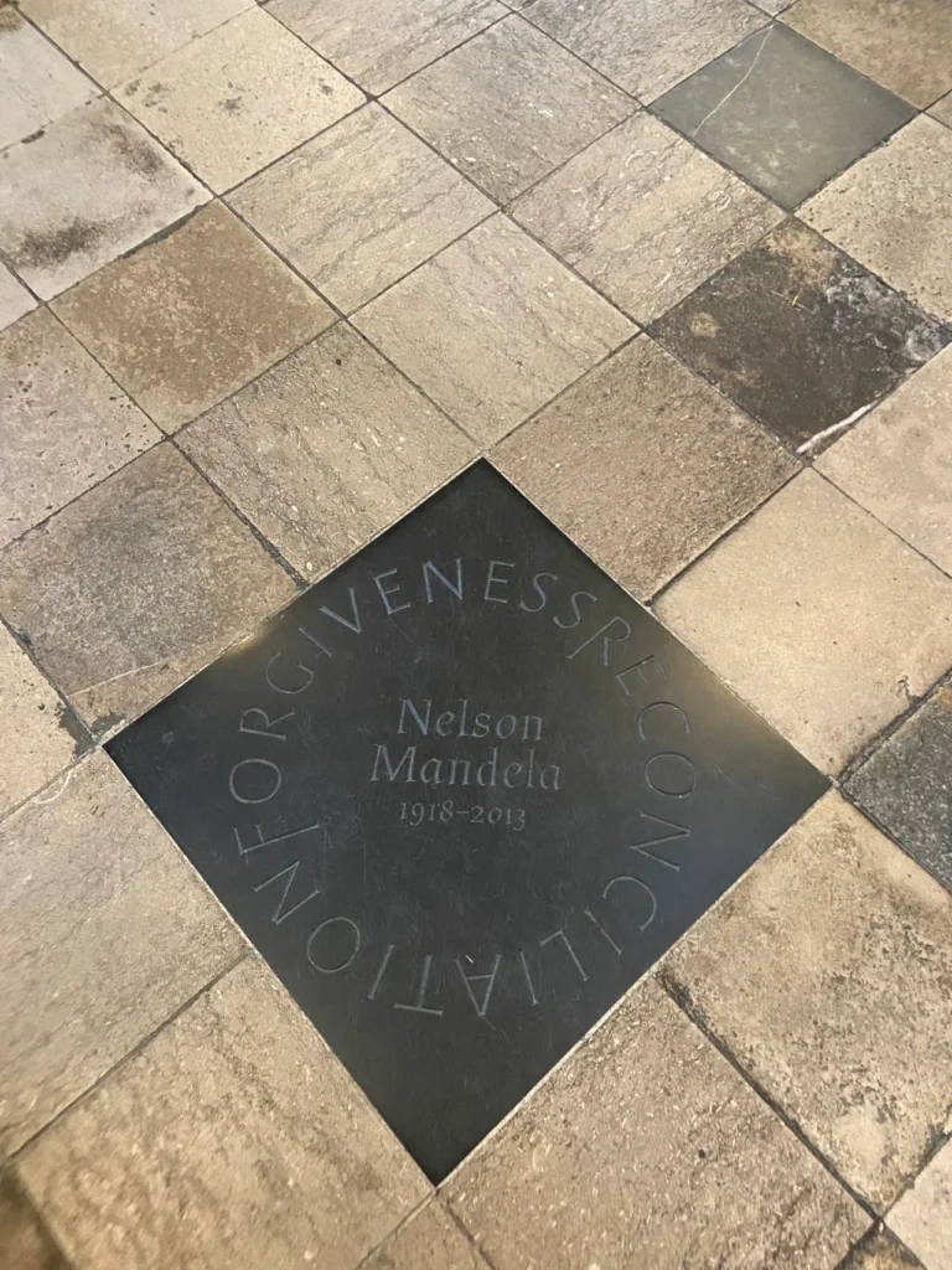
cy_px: 635
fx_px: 953
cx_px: 476
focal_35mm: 26
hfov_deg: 53.1
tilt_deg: -66.7
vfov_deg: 67.3
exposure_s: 1/38
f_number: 1.8
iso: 640
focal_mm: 4.25
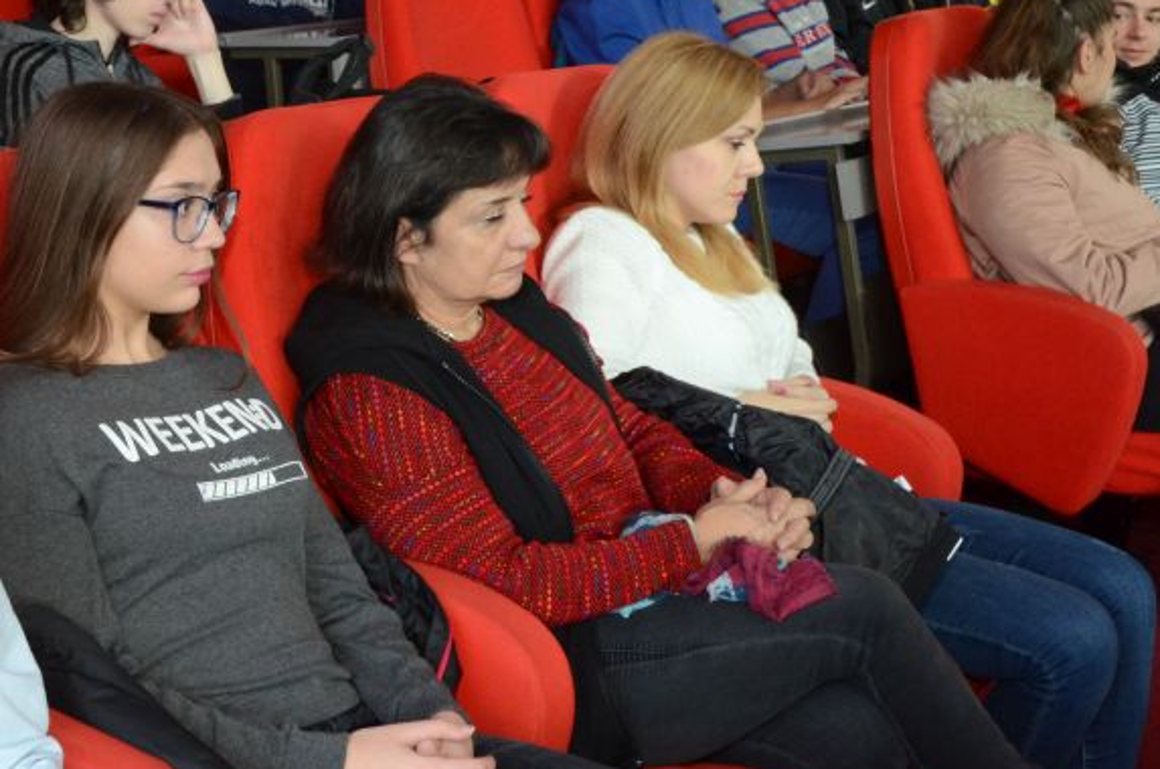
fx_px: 2441
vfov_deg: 17.9
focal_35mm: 76
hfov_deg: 26.3
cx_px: 235
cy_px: 326
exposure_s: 1/60
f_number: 10
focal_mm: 29
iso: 1600
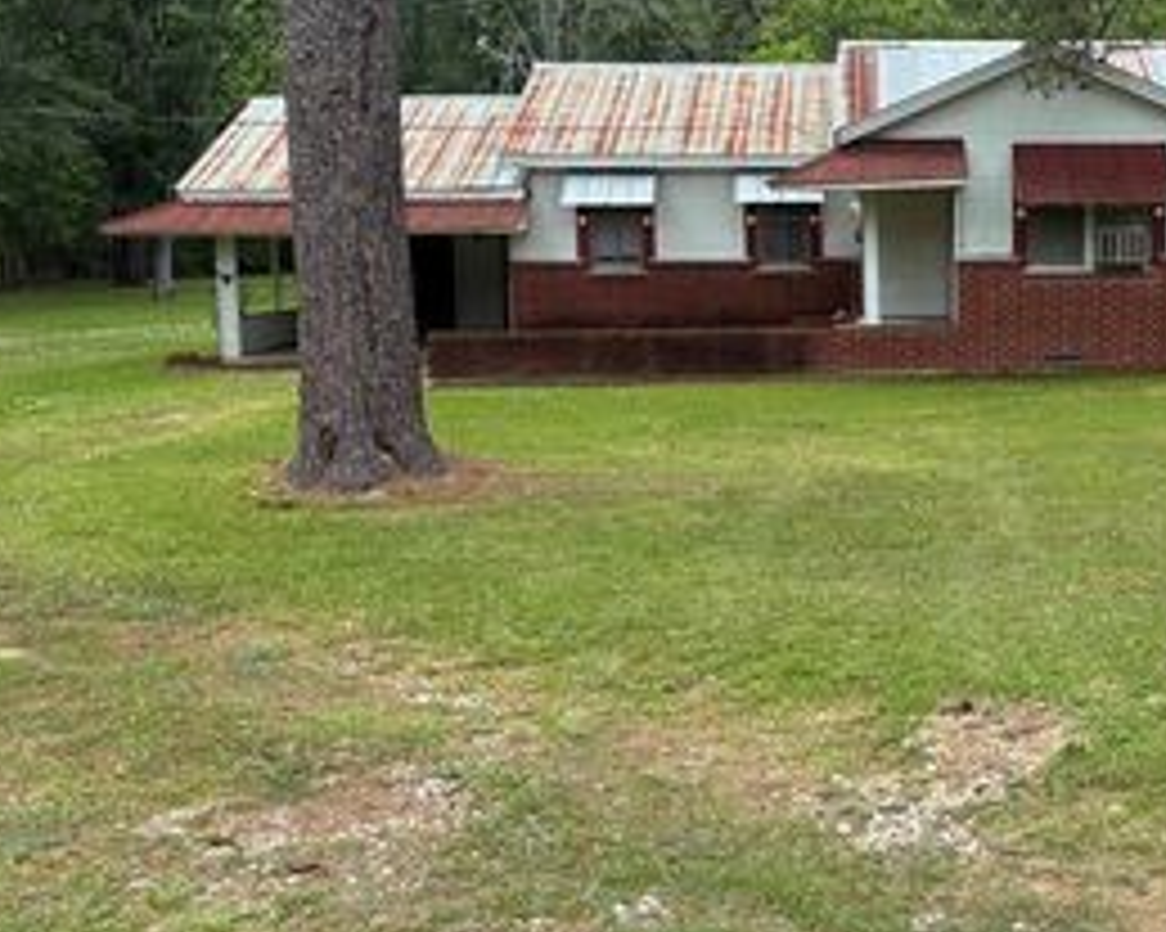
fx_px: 1690
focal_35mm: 49
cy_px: 439
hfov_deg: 36.4
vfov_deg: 30.8
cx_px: 981
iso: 50
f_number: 1.6
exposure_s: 1/1667
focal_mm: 5.96
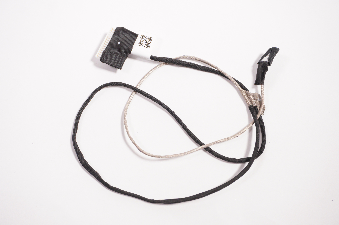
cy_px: 112
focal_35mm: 48
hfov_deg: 41.1
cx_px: 170
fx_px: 452
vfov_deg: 28.0
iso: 500
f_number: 5.6
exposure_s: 1/80
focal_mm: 32
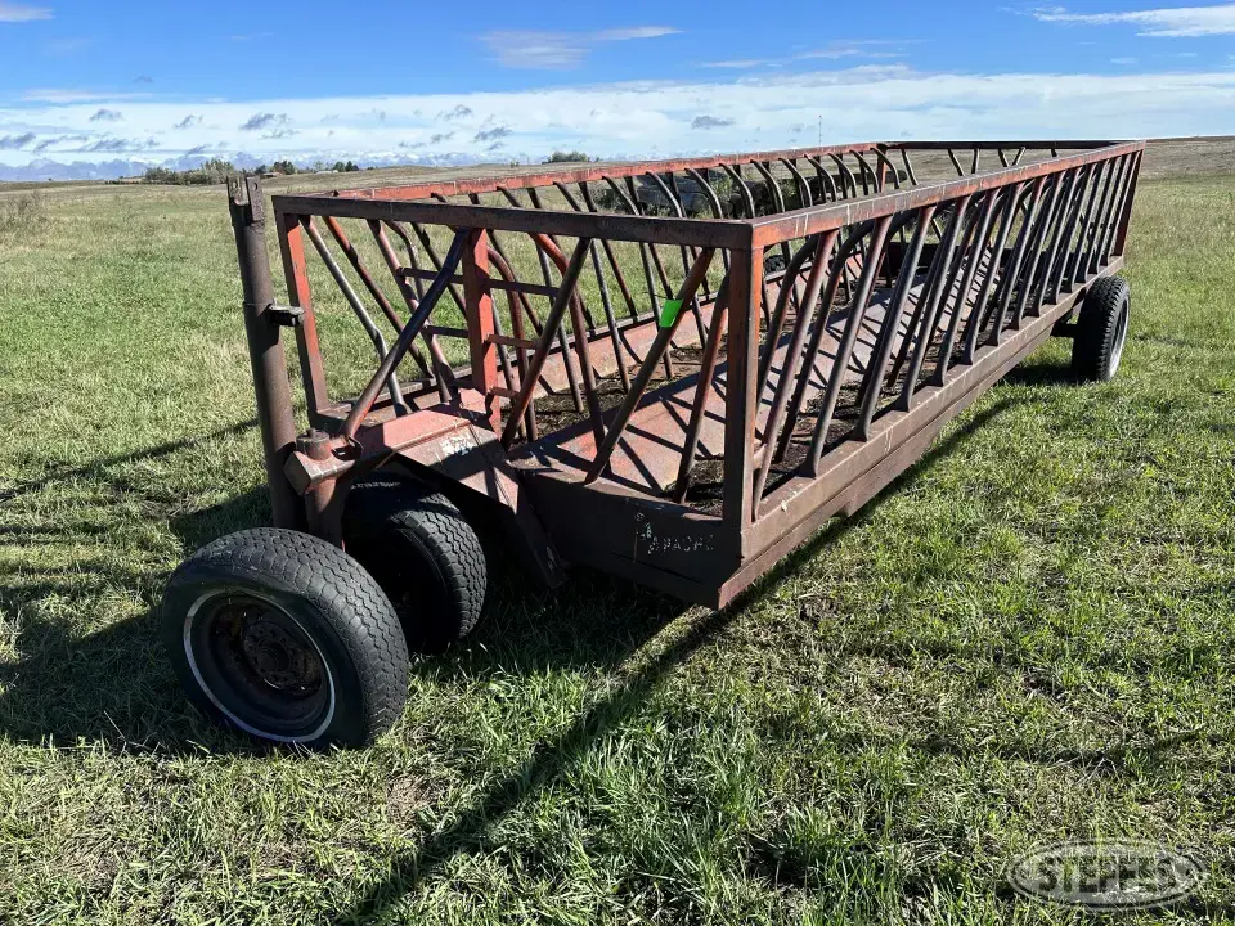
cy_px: 463
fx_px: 856
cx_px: 618
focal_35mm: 24
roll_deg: +4.0
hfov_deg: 71.6
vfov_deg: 56.8
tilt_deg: -18.8
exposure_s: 1/2203
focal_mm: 6.86
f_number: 1.78
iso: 80
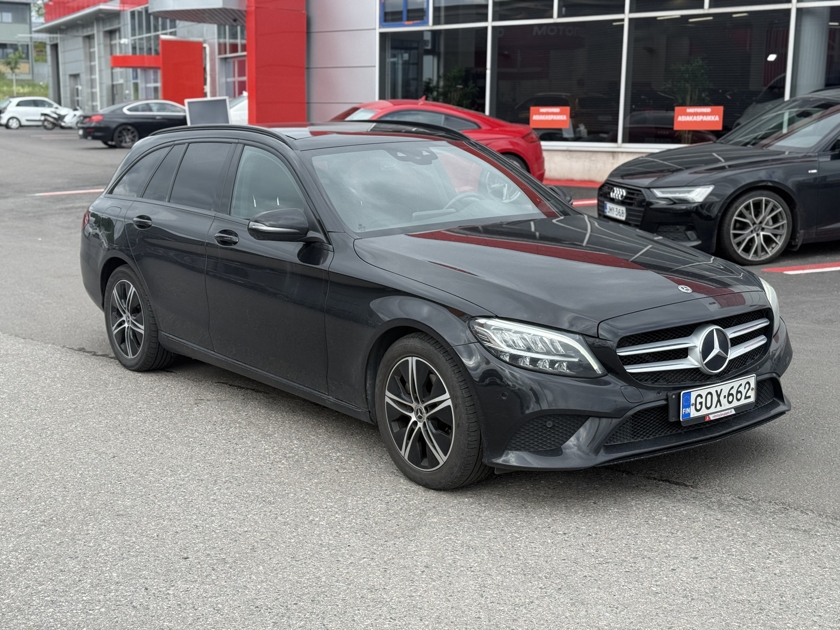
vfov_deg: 30.3
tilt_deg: -10.6
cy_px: 315
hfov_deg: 39.7
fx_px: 1165
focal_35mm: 48
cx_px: 420
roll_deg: -1.1
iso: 100
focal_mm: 6.76
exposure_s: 1/1575
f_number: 1.78
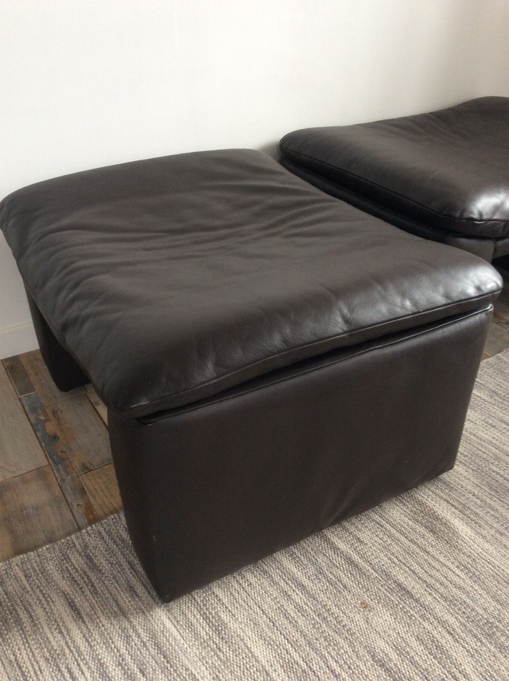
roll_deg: +0.9
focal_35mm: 32
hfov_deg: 44.1
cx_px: 254
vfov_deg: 56.9
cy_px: 340
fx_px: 629
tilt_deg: -32.7
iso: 50
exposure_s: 1/24
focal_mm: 3.3
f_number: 2.4
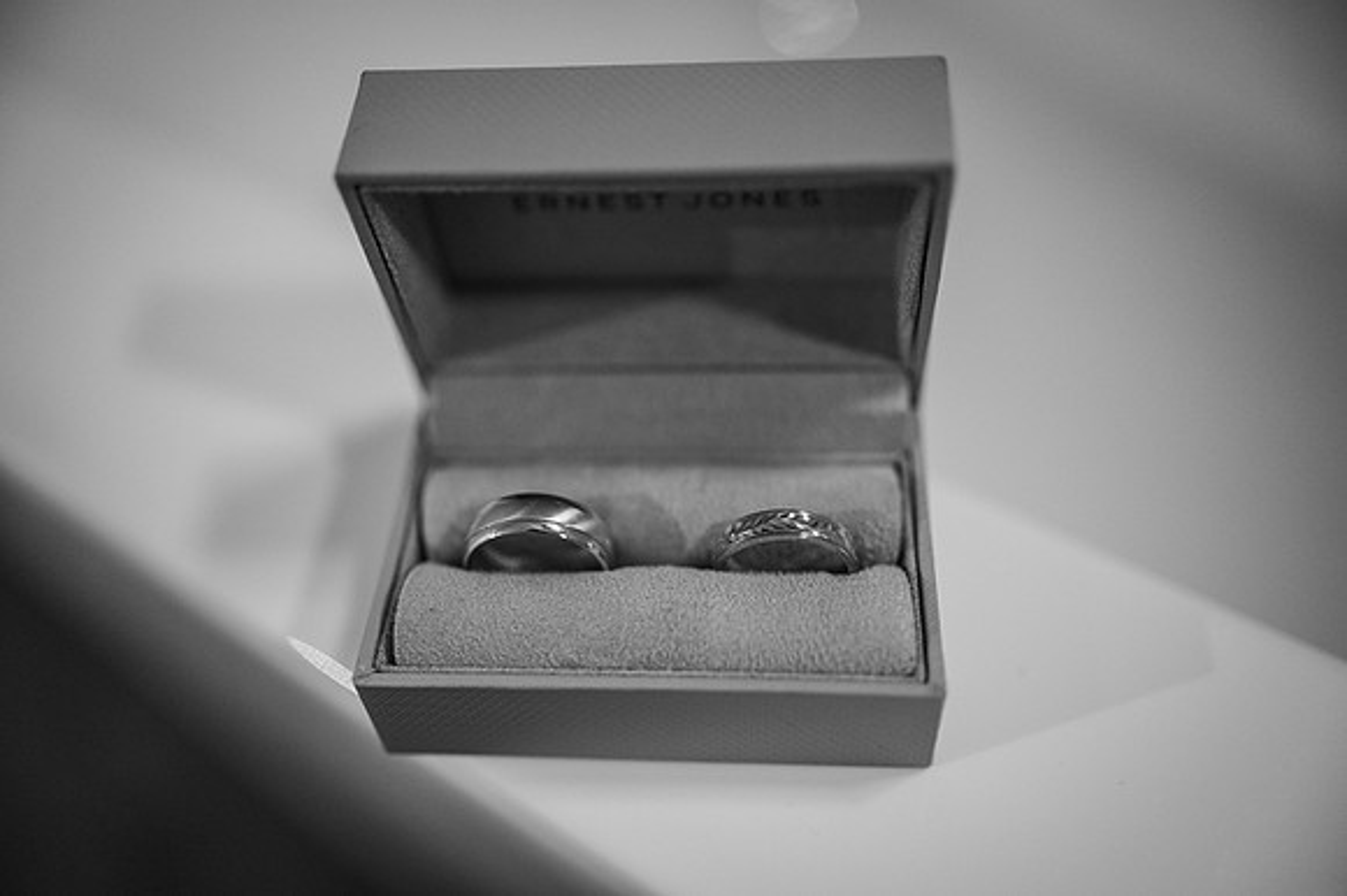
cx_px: 674
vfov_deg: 37.8
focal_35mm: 35
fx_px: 1309
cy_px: 448
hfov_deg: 54.5
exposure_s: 1/200
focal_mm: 35
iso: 720
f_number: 1.8
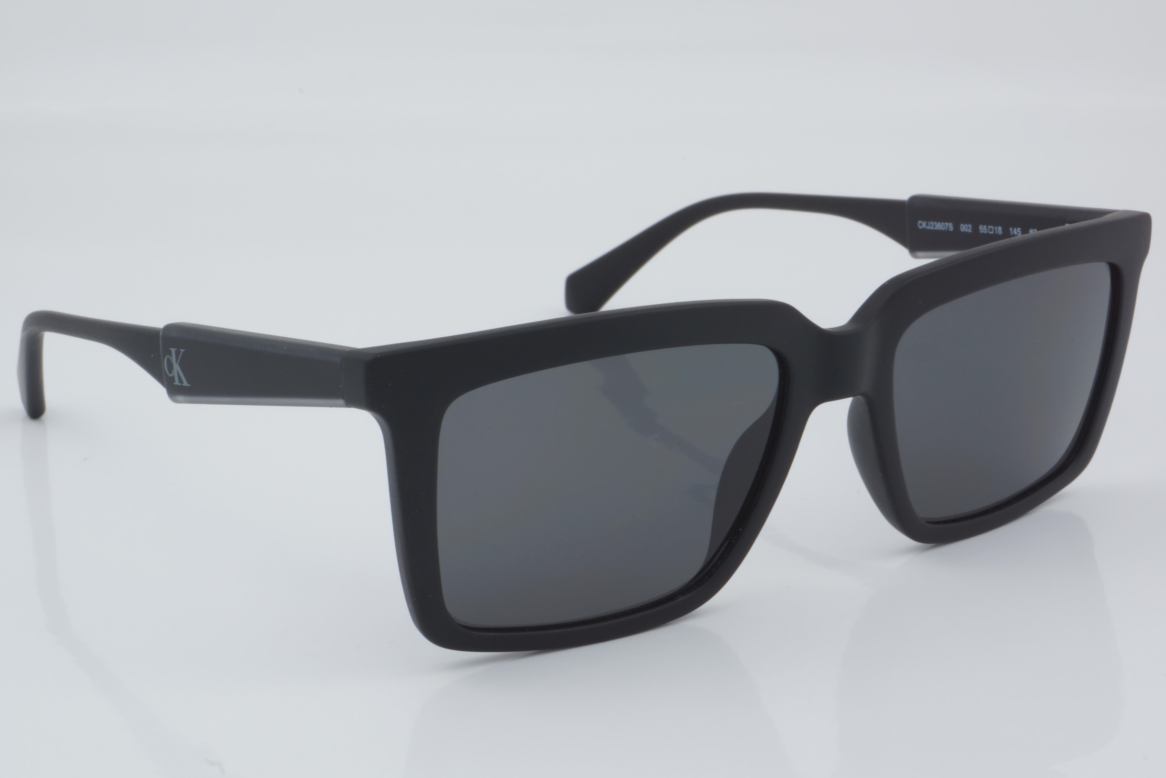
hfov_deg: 27.0
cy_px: 389
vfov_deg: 18.2
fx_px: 2429
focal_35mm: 75
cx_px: 583
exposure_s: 1/4
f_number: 32
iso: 100
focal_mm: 50
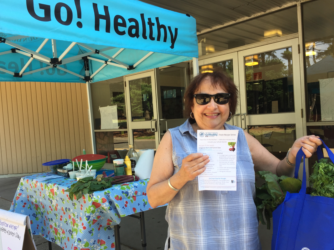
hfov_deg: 58.3
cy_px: 133
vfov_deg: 45.4
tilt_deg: -2.4
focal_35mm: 31
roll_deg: +2.7
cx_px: 160
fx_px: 299
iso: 32
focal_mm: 4.15
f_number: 2.2
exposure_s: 1/183
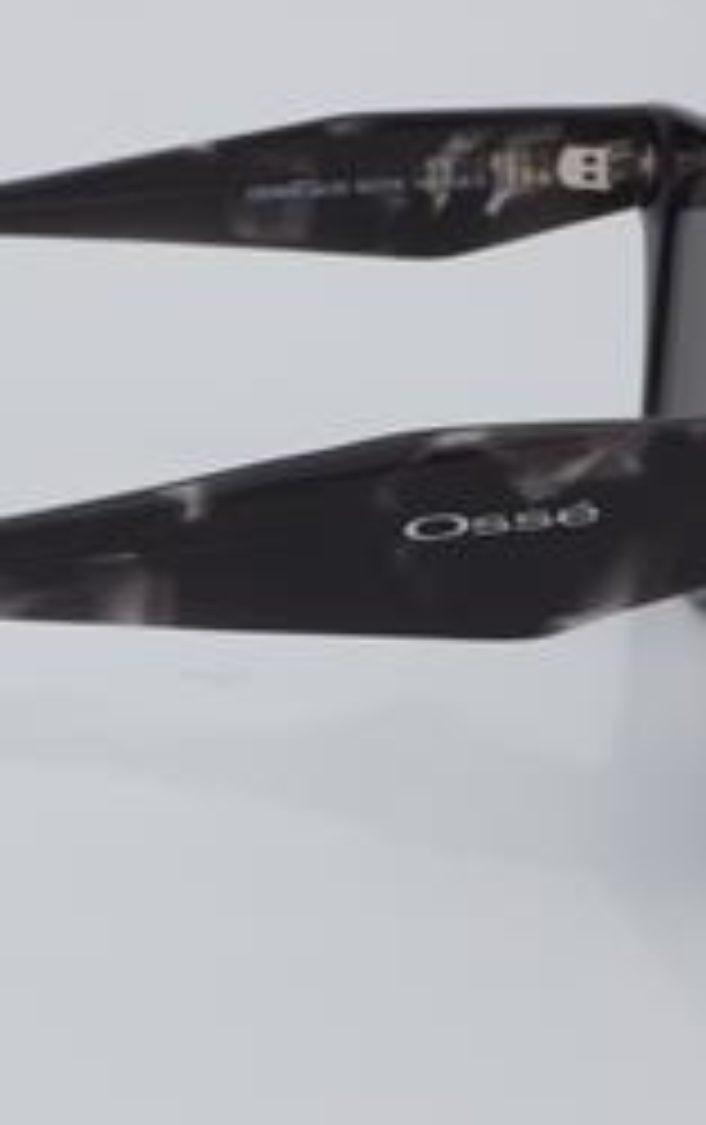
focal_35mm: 122
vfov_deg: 17.1
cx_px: 72
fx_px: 3743
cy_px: 544
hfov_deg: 10.7
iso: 100
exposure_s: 1/4
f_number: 32
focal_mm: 50
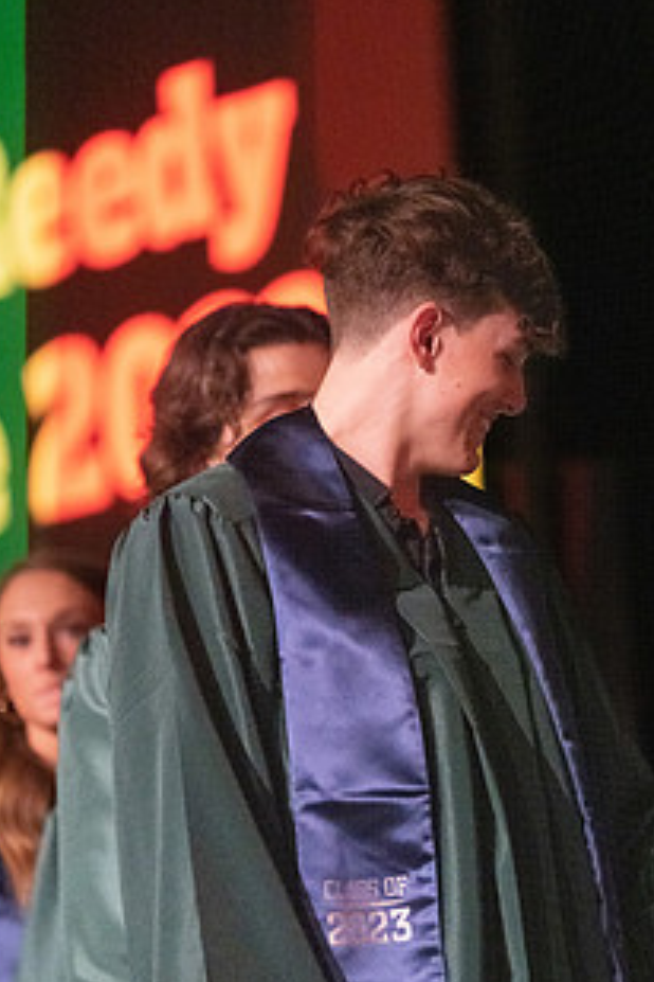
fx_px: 6894
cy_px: 521
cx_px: 454
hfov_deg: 5.4
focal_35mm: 253
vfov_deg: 8.1
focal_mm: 174
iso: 16000
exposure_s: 1/1000
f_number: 2.8
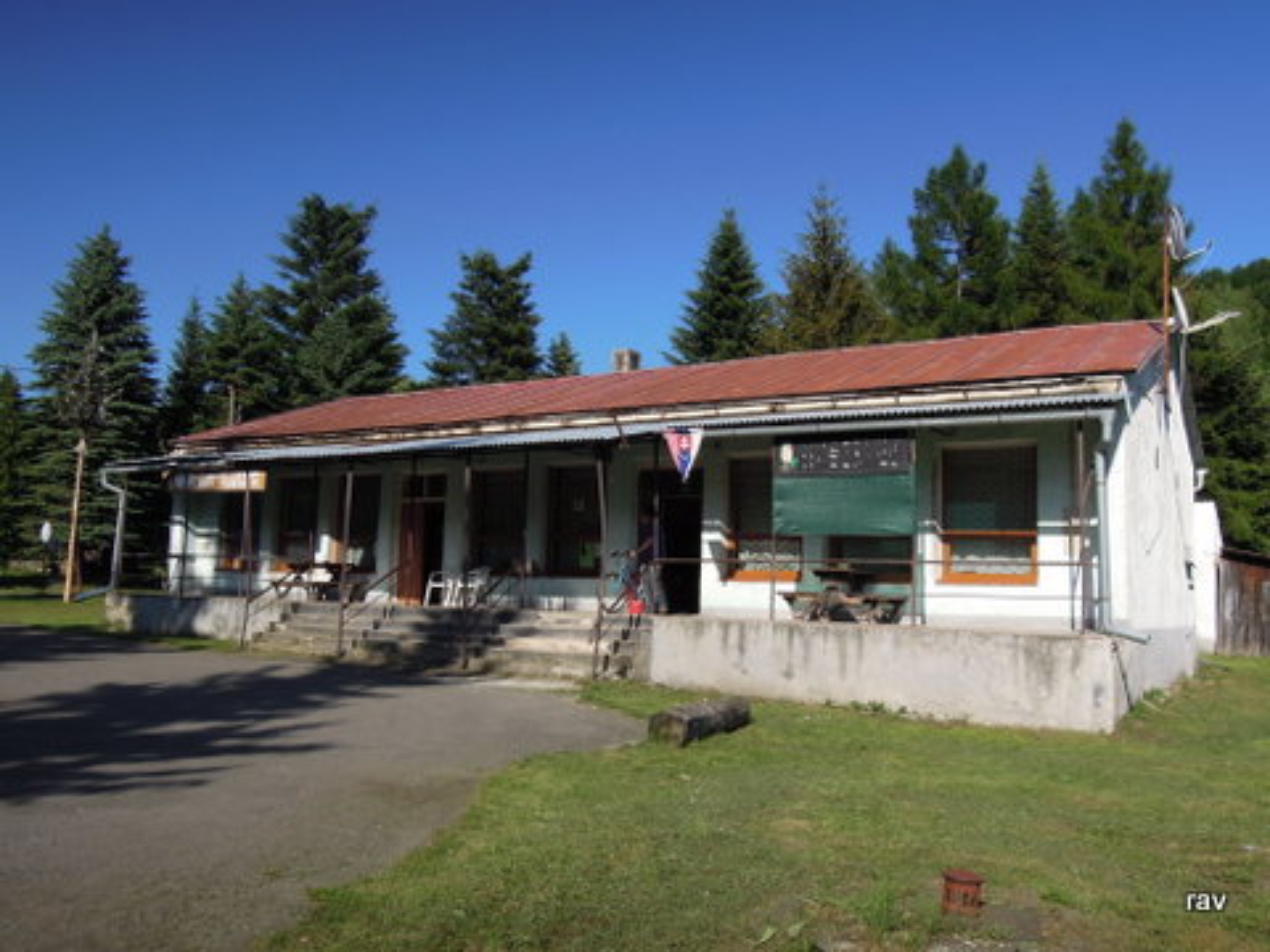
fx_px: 1137
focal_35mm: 31
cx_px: 635
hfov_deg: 58.4
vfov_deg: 45.4
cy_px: 476
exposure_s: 1/1250
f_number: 3.7
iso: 160
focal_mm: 5.5
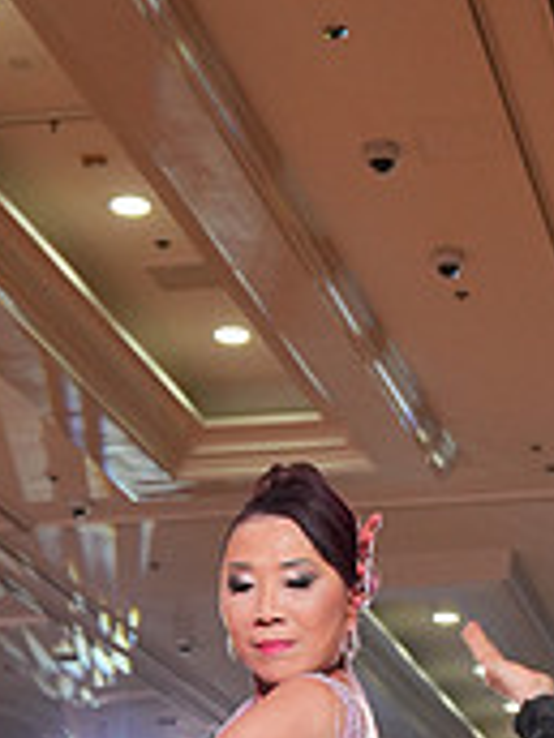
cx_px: 629
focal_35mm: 110
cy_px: 1034
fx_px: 2347
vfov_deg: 16.6
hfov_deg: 13.2
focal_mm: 34
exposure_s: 1/500
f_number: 4
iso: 2000
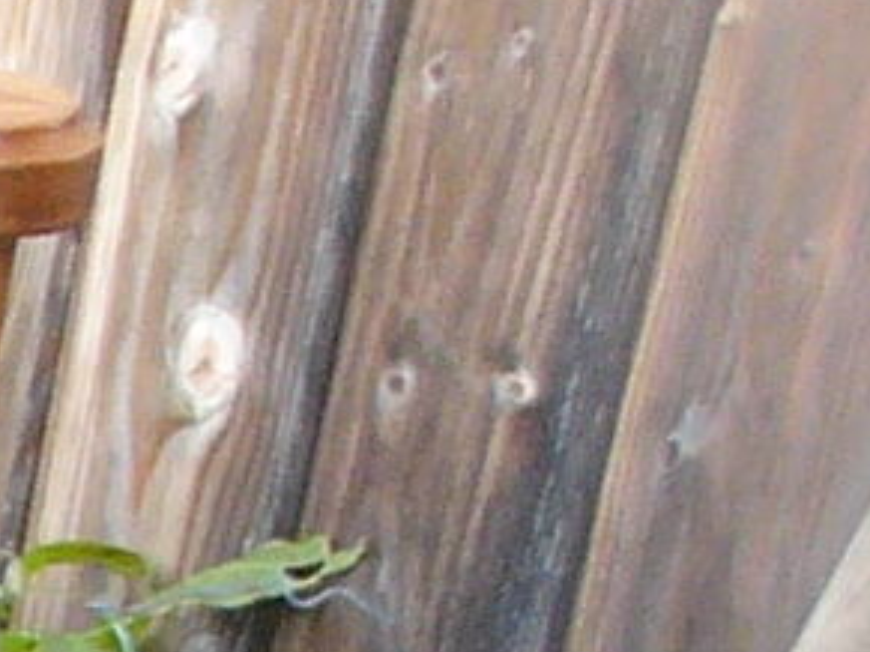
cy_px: 1705
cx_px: -2475
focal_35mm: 404
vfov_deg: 3.6
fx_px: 10150
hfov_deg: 4.5
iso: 150
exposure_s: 1/60
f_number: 2.8
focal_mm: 8.5
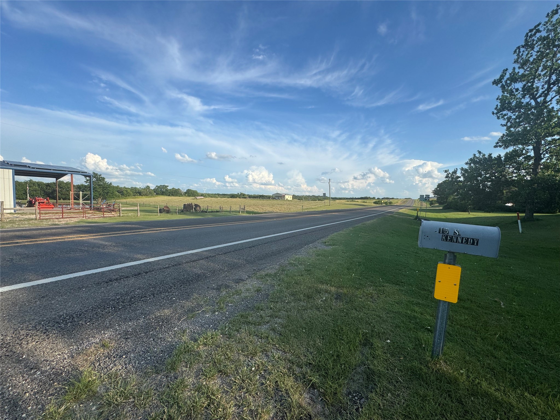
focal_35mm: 14
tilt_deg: -2.8
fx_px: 226
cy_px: 210
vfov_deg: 85.7
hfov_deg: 102.1
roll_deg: -2.1
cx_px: 280
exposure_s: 1/1567
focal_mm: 2.22
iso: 50
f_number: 2.2
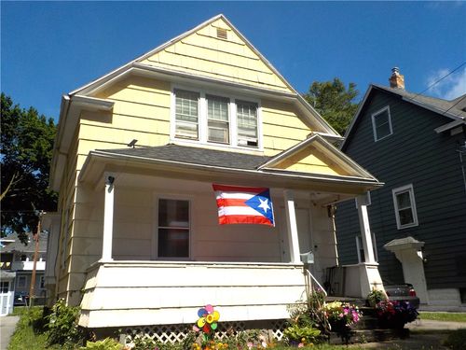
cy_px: 175
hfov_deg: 60.0
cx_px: 233
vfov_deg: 46.8
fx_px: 404
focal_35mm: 30
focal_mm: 4.1
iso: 125
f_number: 6.6
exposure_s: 1/640
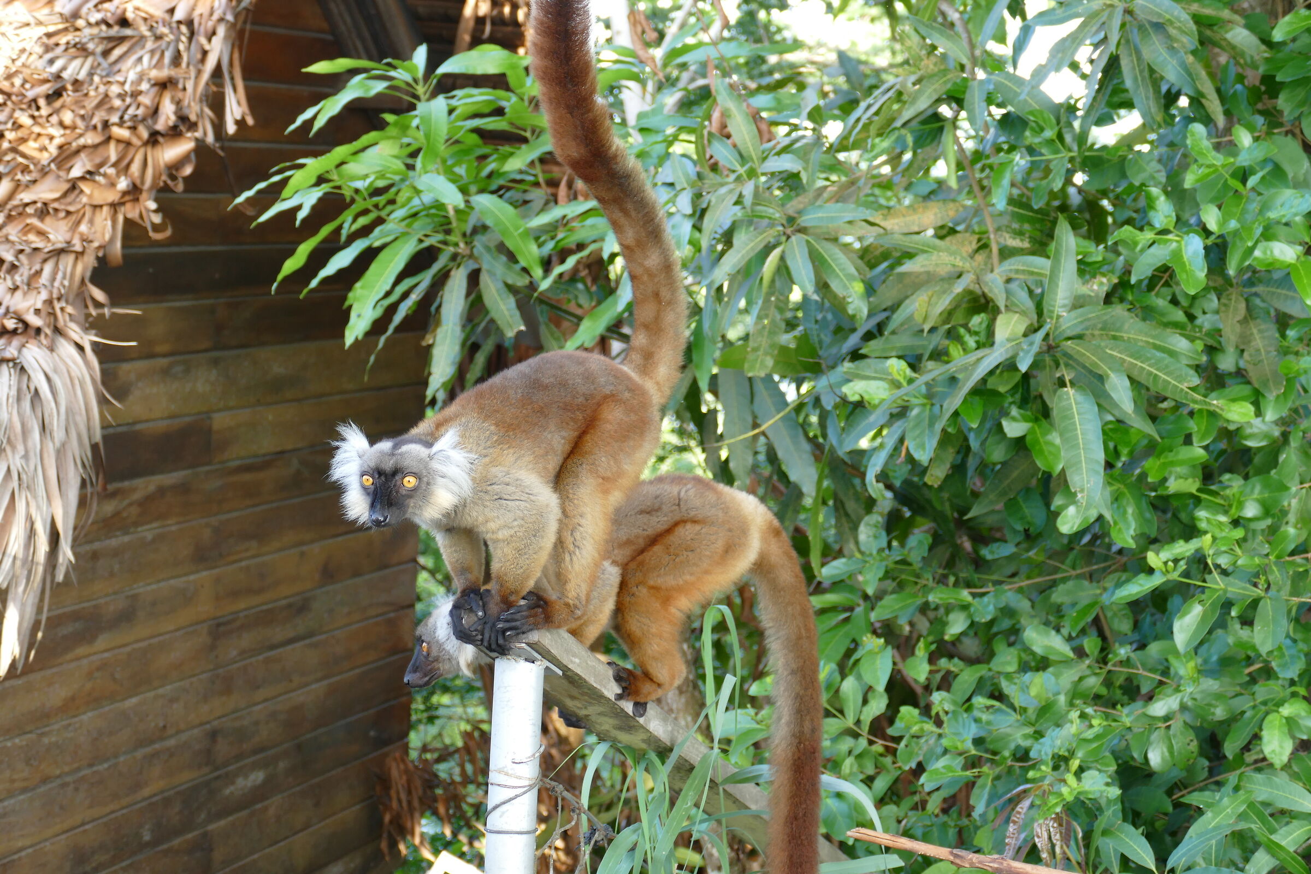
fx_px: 2767
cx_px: 656
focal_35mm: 76
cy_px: 437
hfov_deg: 26.7
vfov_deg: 17.9
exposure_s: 1/80
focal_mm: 27.88
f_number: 3.7
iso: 200
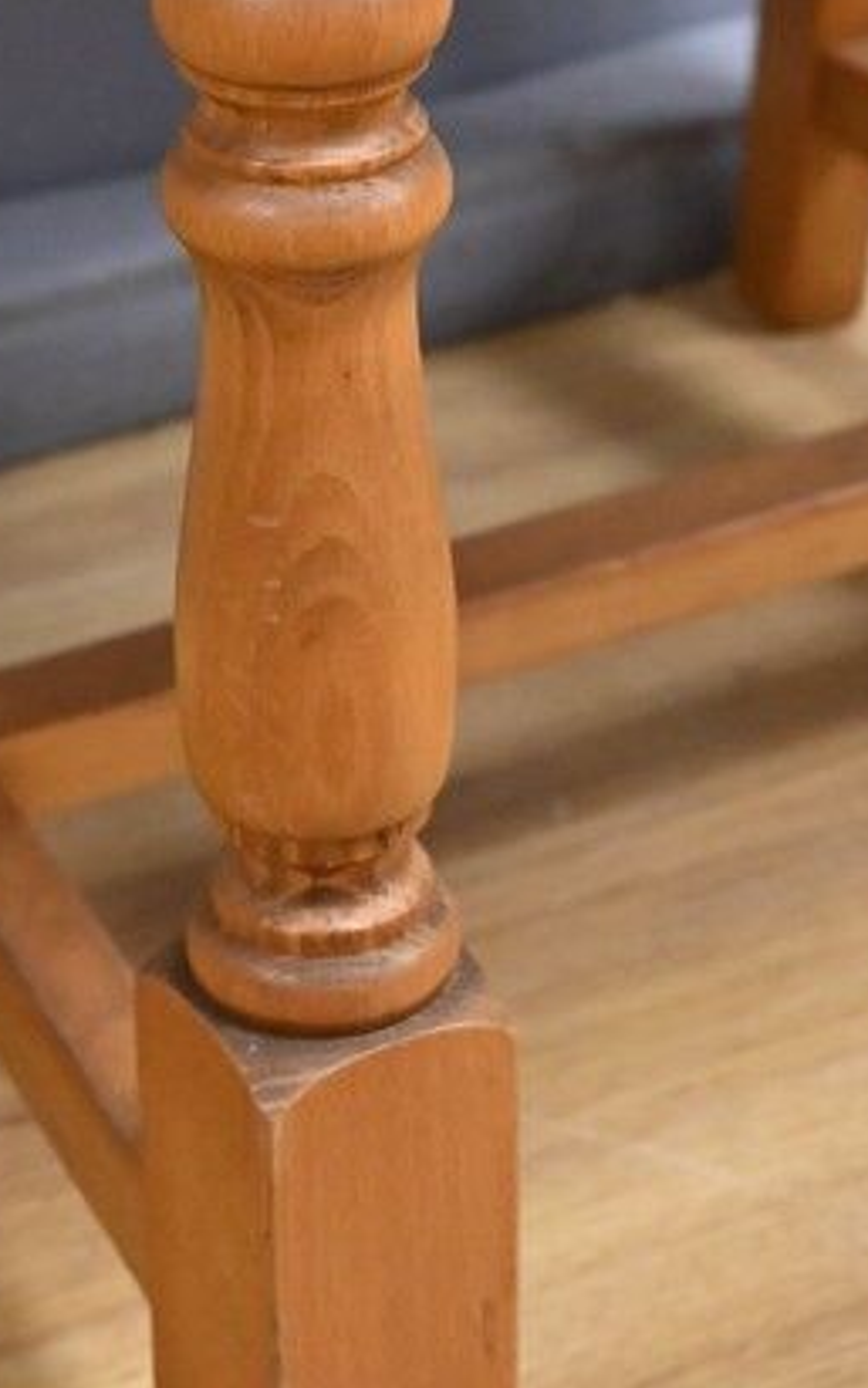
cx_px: 328
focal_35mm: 113
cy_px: 172
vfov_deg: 18.2
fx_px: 4275
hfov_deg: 11.6
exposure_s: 1/160
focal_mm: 38
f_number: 6.3
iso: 5000
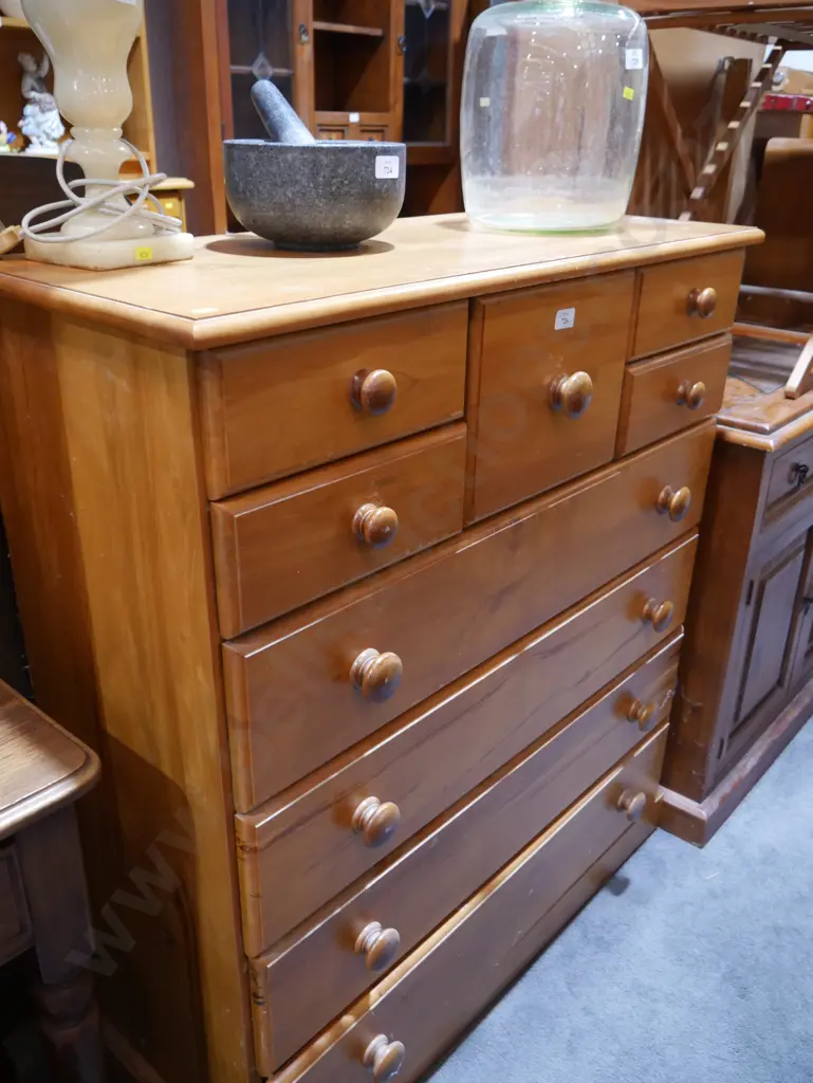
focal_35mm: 28
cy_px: 542
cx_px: 406
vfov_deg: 63.4
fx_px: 876
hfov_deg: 49.8
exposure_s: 1/60
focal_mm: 14
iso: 800
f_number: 3.5
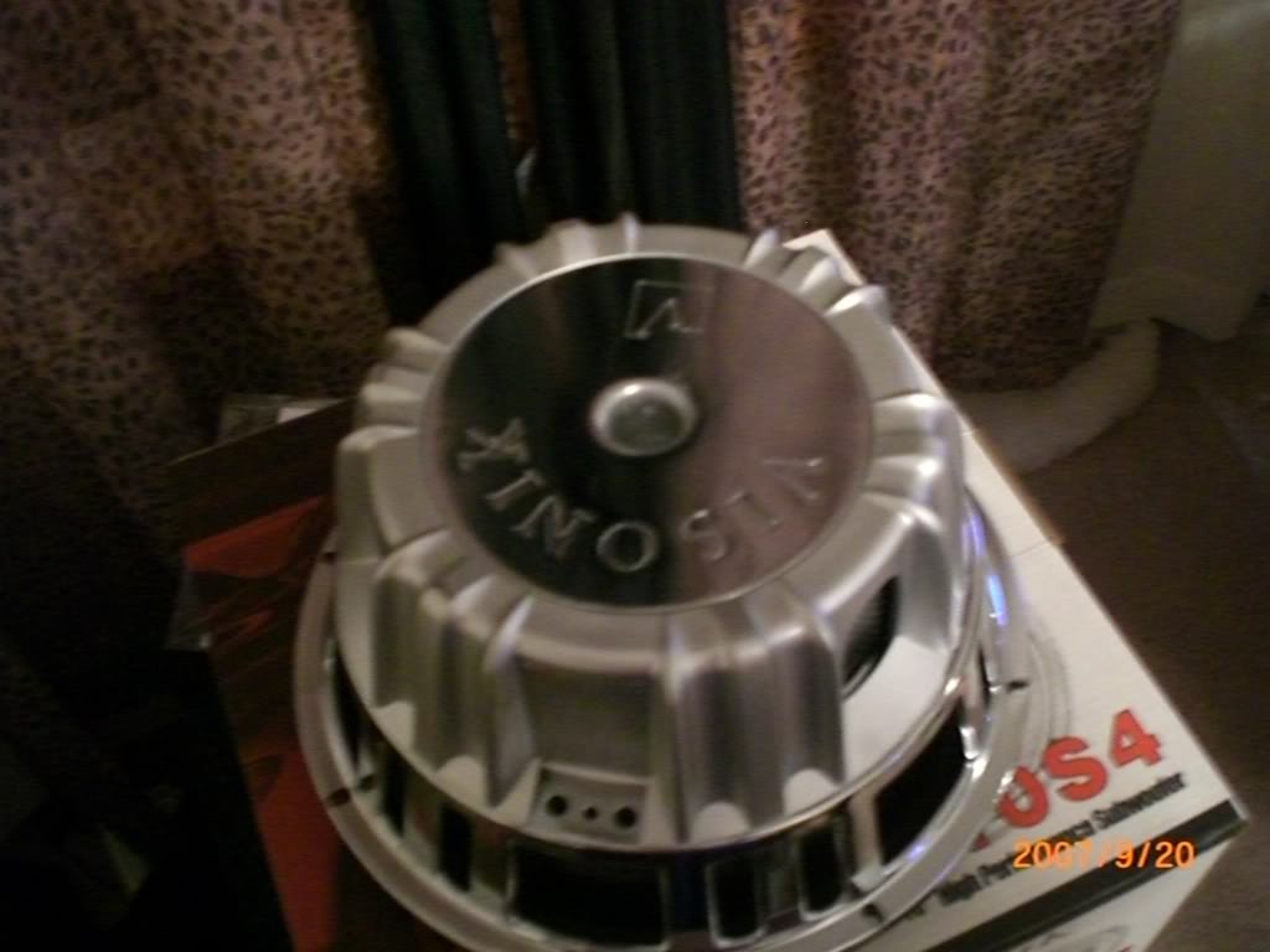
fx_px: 1394
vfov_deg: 37.7
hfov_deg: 49.0
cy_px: 476
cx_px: 635
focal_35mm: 38
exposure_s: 1/15
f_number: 3.1
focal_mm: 6.3
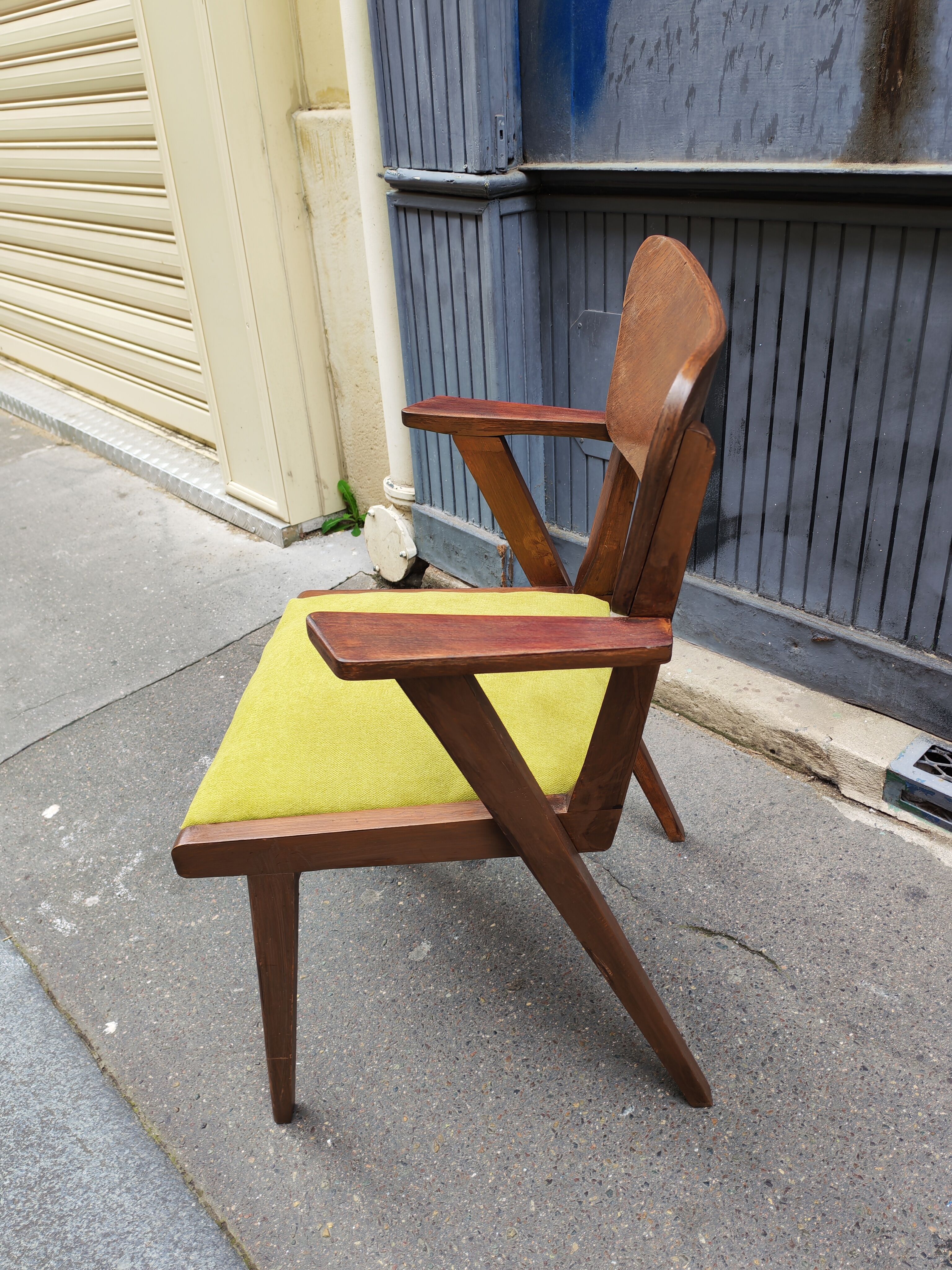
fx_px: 990
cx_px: 476
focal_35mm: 27
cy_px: 635
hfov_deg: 51.4
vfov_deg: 65.3
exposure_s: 1/100
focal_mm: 6.12
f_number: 1.9
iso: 101
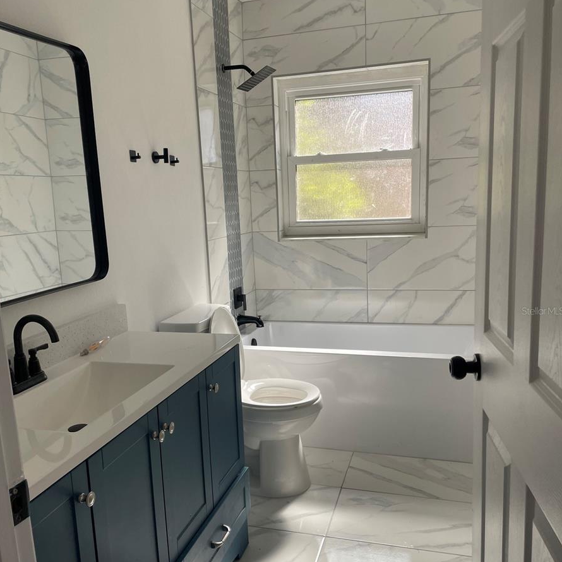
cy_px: 311
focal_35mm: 31
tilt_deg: -8.2
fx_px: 569
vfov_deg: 52.4
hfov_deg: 52.5
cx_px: 282
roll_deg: +1.6
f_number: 1.6
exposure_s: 1/460
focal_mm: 4.2
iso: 32
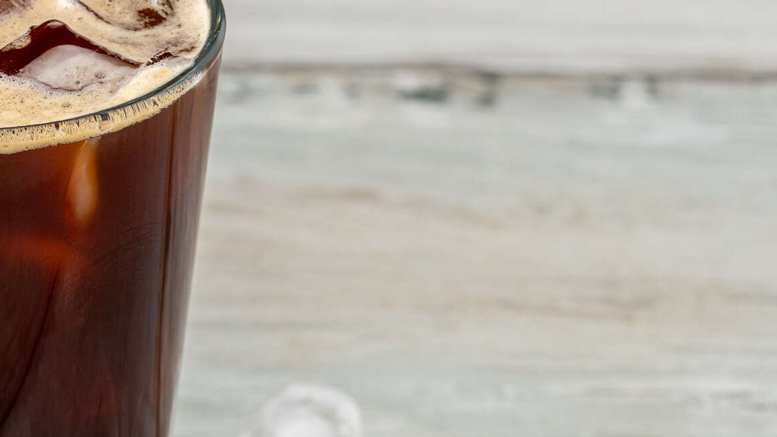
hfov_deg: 7.5
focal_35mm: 286
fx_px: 5892
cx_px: -107
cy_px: 389
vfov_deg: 4.2
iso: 200
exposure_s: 1/250
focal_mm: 105
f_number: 11
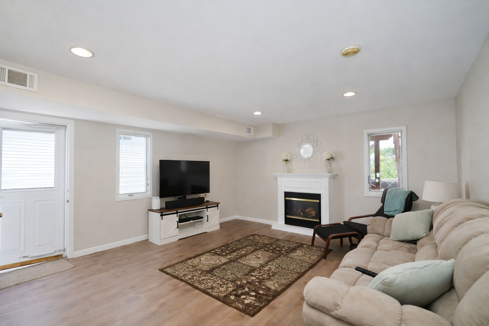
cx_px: 244
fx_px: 224
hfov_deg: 95.0
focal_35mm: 16
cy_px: 163
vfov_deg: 72.1
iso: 64
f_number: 4.5
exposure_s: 1/40
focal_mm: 16.5
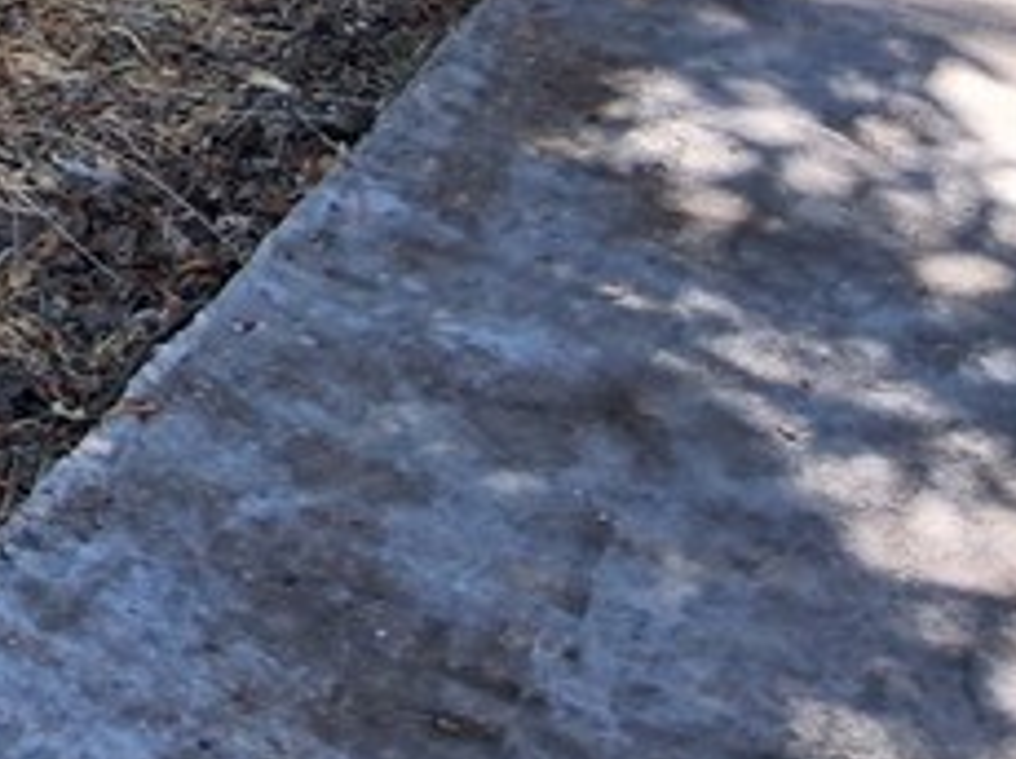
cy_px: -887
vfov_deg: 11.2
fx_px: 3401
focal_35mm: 116
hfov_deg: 13.5
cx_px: -1232
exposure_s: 1/270
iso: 25
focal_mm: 3.98
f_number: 1.8
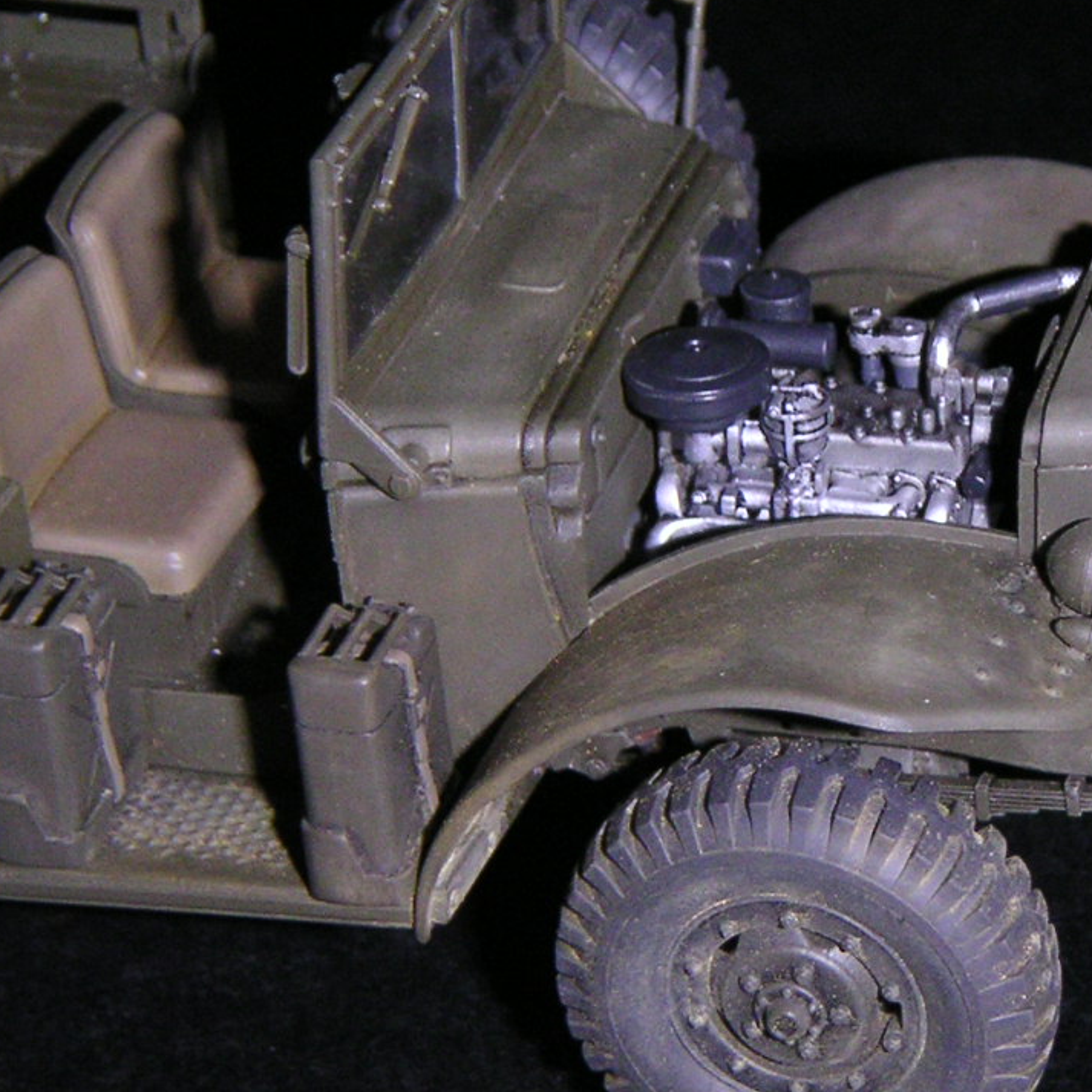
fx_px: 4675
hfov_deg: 13.3
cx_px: 815
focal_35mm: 131
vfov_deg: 13.3
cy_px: 810
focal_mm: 10.3
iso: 160
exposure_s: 1/60
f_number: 6.7
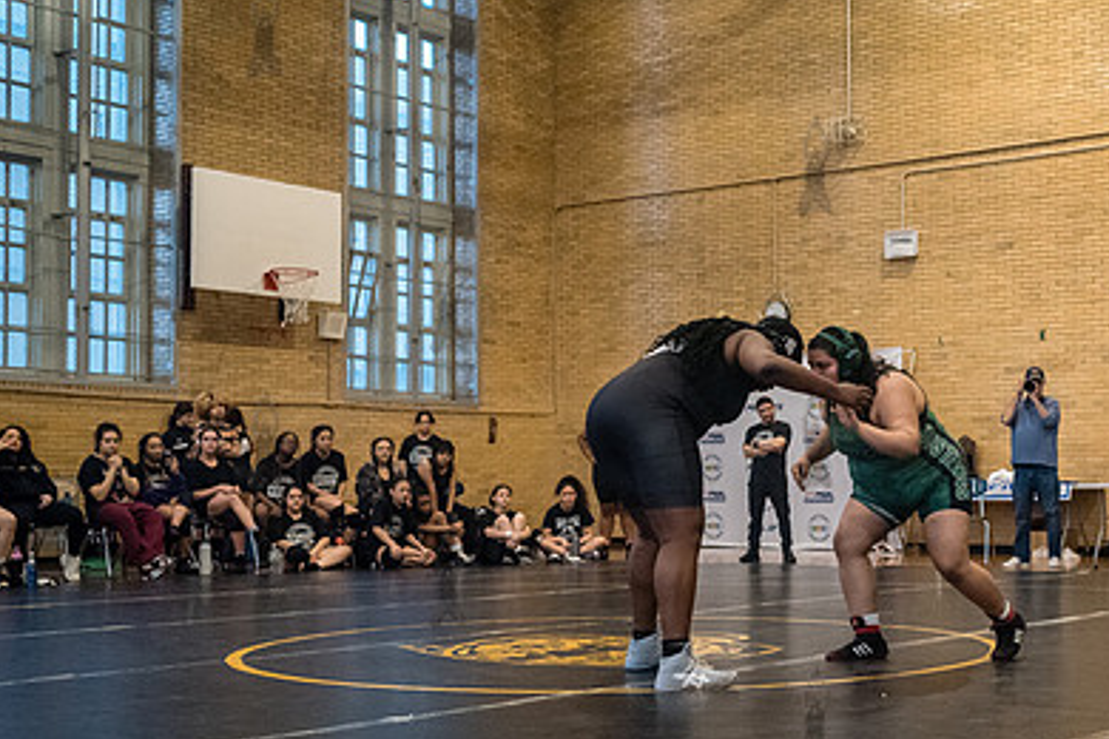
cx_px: 813
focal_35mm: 52
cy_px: 439
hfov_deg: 37.4
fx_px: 1602
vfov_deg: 25.9
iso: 6400
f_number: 4
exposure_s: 1/400
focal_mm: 35
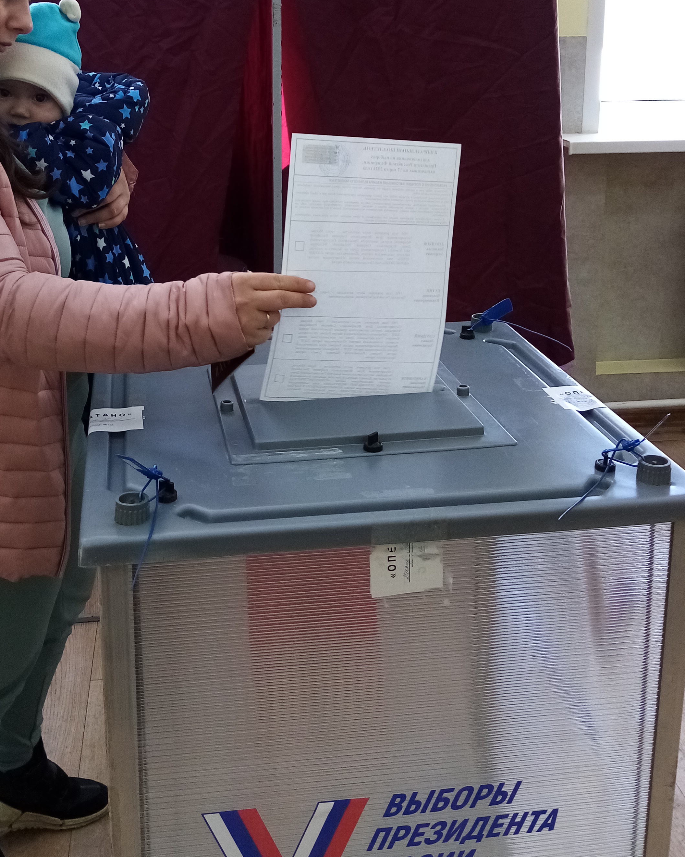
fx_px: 1014
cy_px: 259
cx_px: 282
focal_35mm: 40
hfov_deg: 37.2
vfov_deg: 44.8
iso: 148
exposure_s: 1/100
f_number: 1.8
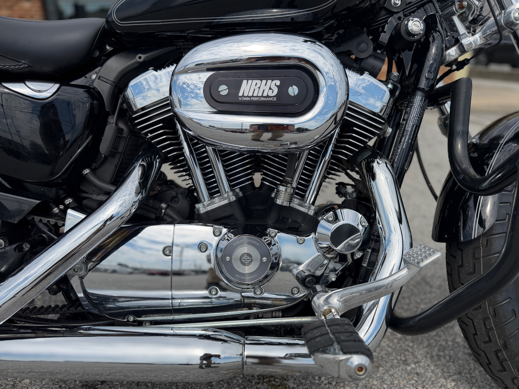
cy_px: 194
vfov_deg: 56.8
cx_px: 260
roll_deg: -2.2
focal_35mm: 24
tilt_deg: -20.9
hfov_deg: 71.6
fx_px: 360
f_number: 1.78
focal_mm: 6.76
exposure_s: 1/7353
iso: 100
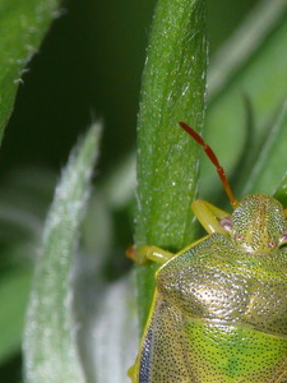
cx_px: 240
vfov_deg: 3.3
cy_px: 331
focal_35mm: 605
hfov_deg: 2.5
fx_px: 6688
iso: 200
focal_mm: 60
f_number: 10
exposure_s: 1/250
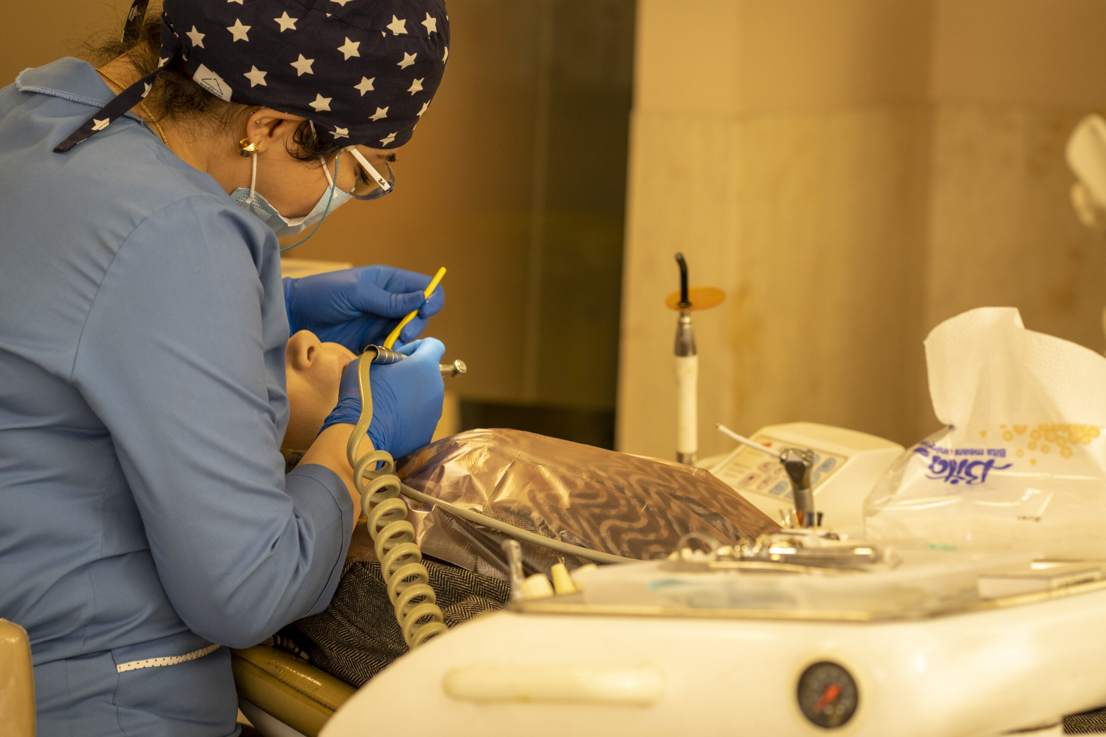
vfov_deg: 10.8
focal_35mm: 128
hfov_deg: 16.1
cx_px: 553
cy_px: 368
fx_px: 3917
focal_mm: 85
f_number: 4
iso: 400
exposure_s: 1/160
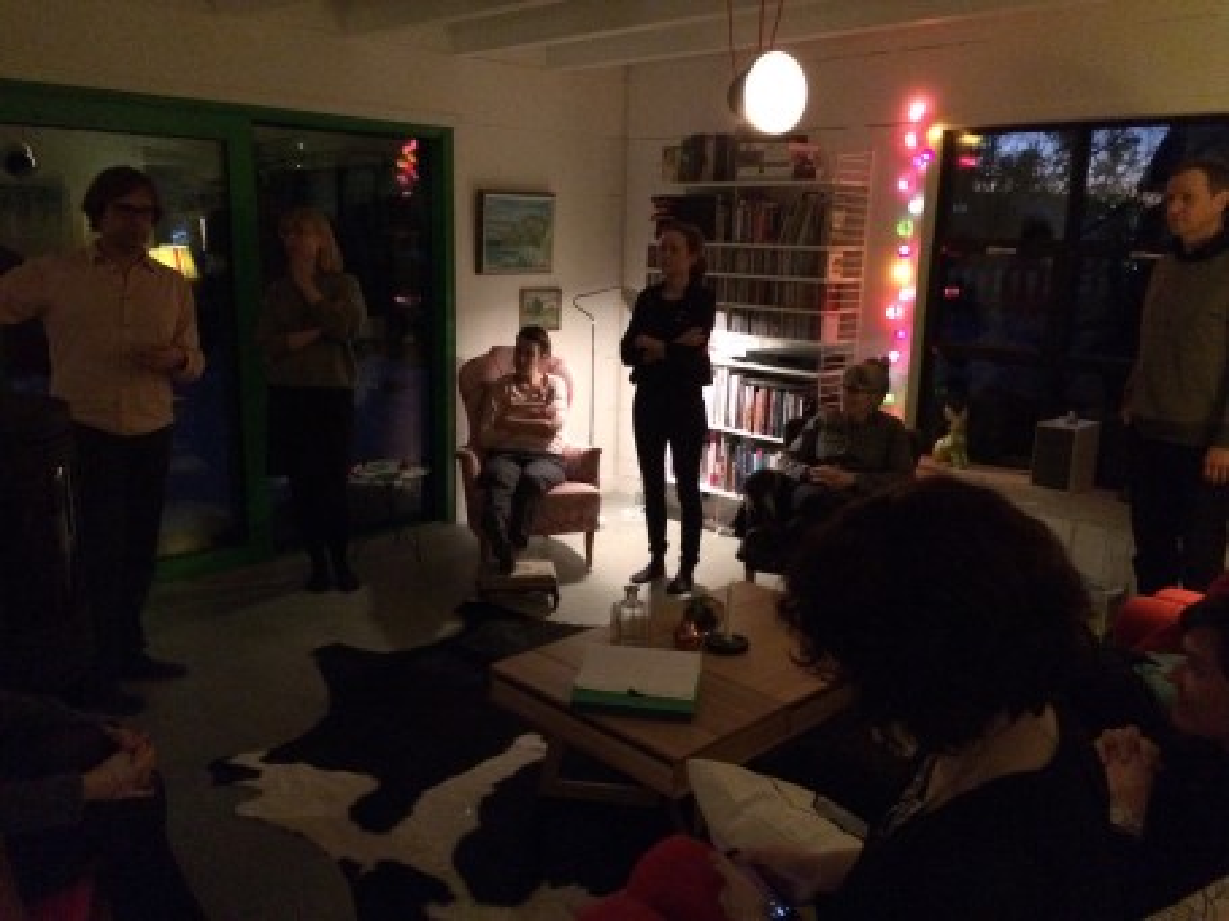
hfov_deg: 61.7
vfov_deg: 48.2
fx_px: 1029
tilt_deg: -14.2
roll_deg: -2.4
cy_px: 460
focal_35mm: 29
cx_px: 614
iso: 800
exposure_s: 1/15
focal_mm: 4.15
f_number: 2.2
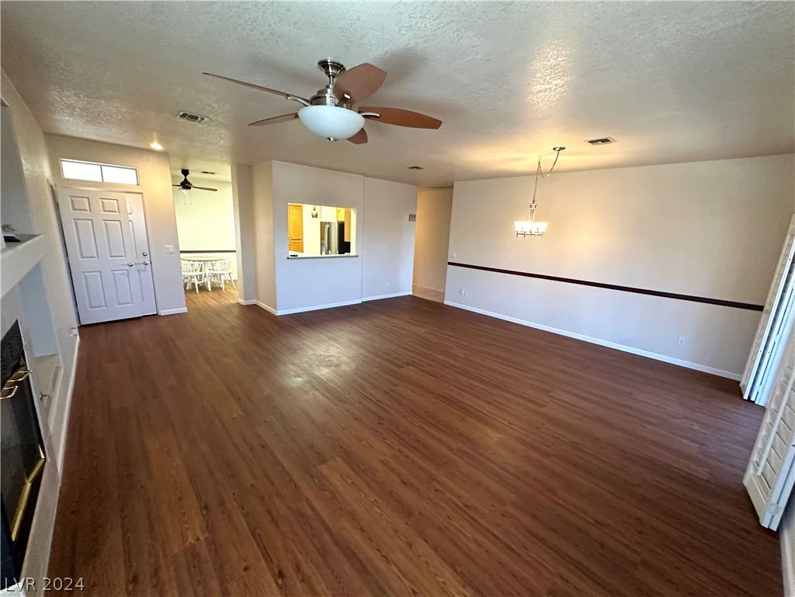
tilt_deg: -10.7
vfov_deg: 85.7
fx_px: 322
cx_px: 398
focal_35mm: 14
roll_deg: -3.1
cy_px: 298
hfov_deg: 102.1
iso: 320
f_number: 2.2
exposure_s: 1/60
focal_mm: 2.22
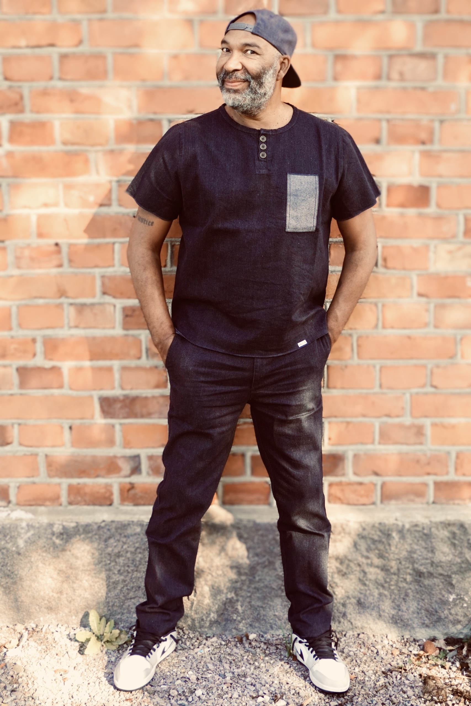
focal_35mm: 51
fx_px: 1001
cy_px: 353
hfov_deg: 26.5
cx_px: 236
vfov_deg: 38.9
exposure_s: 1/160
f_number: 5
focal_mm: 34
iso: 320
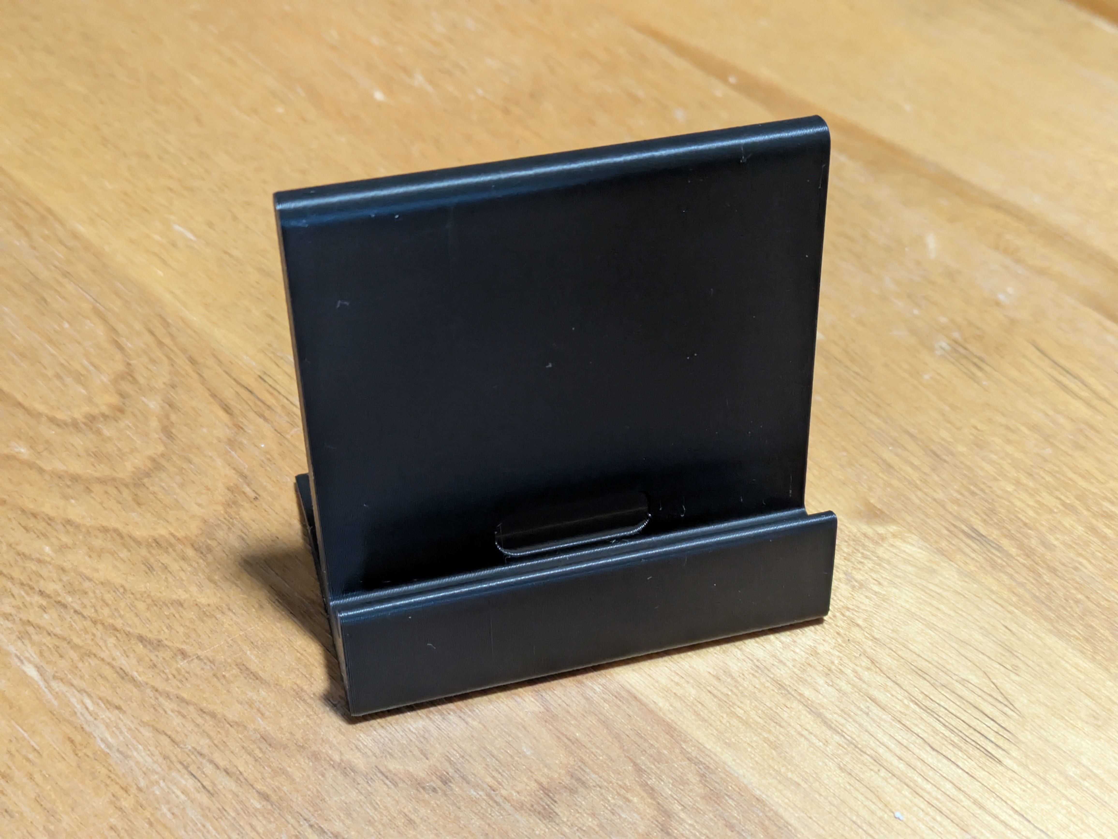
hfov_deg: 37.5
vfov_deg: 28.6
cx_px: 559
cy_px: 420
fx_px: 1648
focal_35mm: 51
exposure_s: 1/60
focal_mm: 5.43
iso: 730
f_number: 1.89
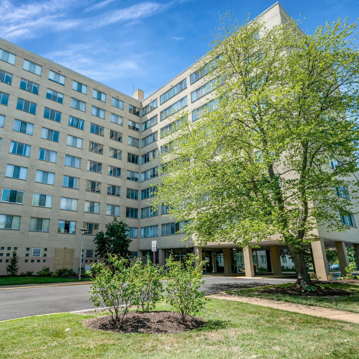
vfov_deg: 67.3
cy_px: 180
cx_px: 161
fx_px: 270
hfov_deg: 67.1
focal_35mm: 23
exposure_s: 1/1000
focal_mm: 18
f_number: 8
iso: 640
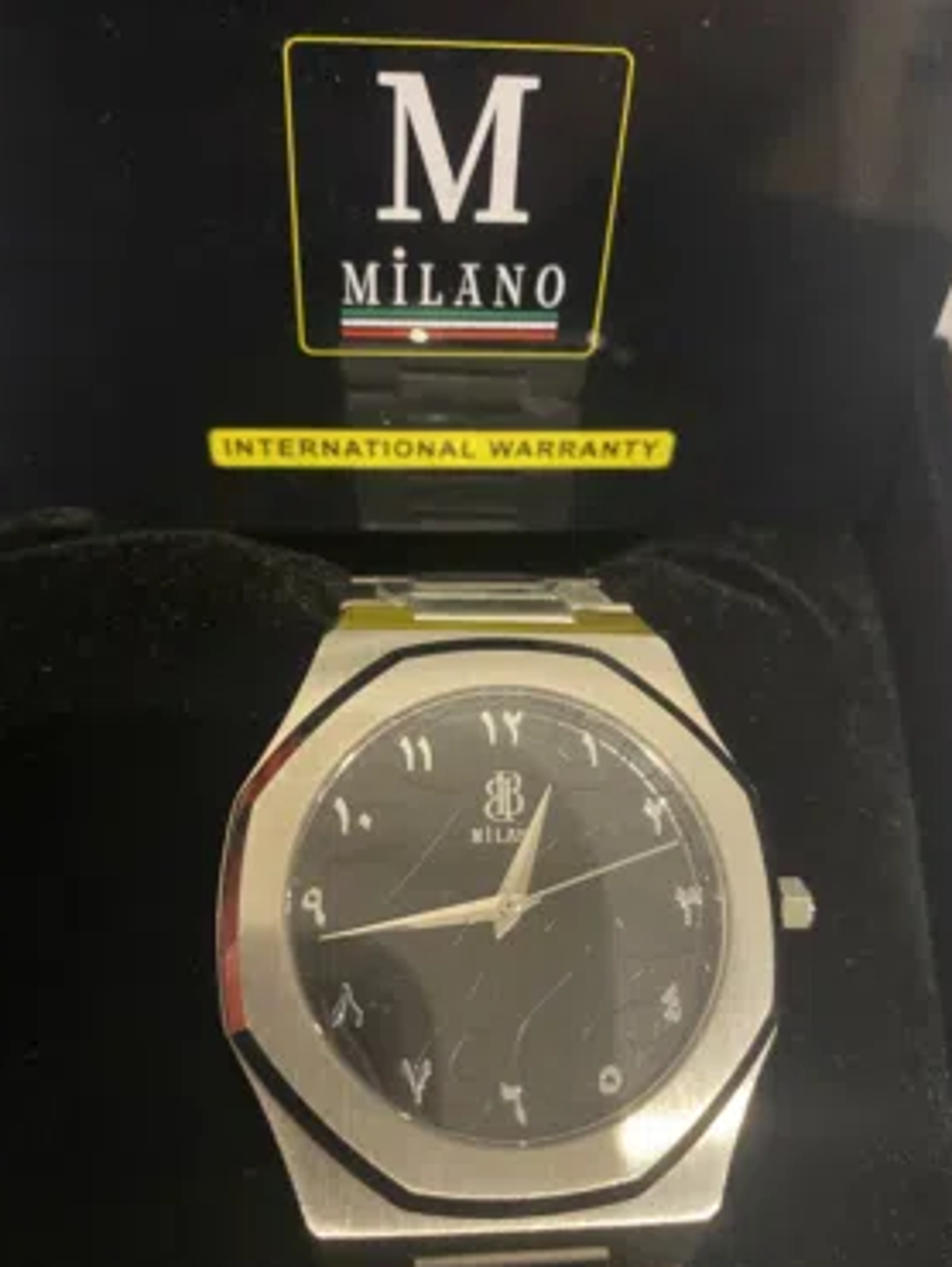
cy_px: 630
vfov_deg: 65.3
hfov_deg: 51.4
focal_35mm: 27
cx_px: 469
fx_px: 989
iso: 640
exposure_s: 1/25
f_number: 1.8
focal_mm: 4.25
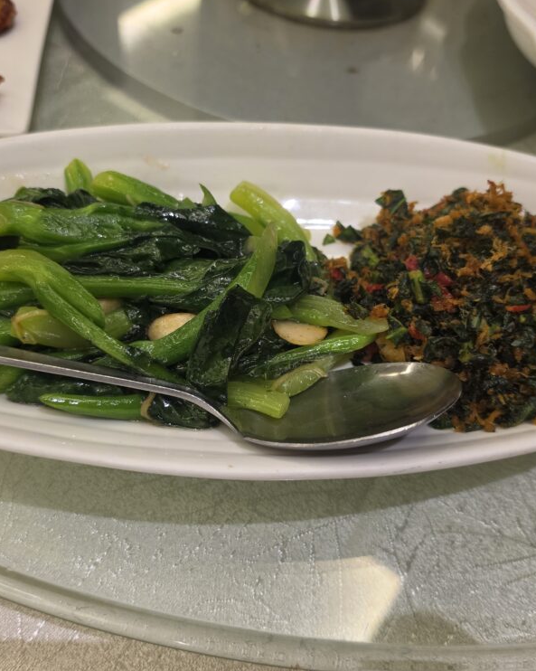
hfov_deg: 47.0
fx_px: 615
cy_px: 325
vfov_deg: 57.2
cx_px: 242
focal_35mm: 31
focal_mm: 6.5
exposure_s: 1/100
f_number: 1.4
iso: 250
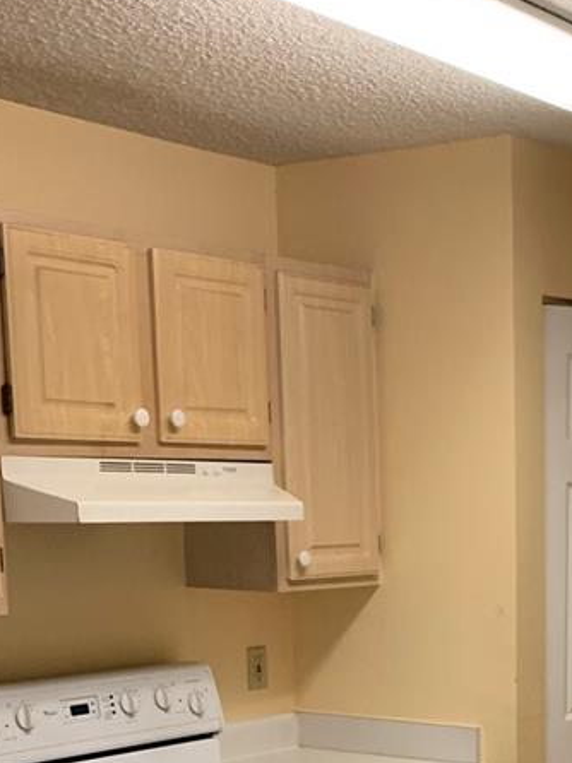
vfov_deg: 26.0
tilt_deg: -9.4
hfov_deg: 20.3
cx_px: 569
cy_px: 809
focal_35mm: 70
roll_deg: -0.9
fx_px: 1544
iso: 100
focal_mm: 4.25
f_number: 1.8
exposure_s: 1/60
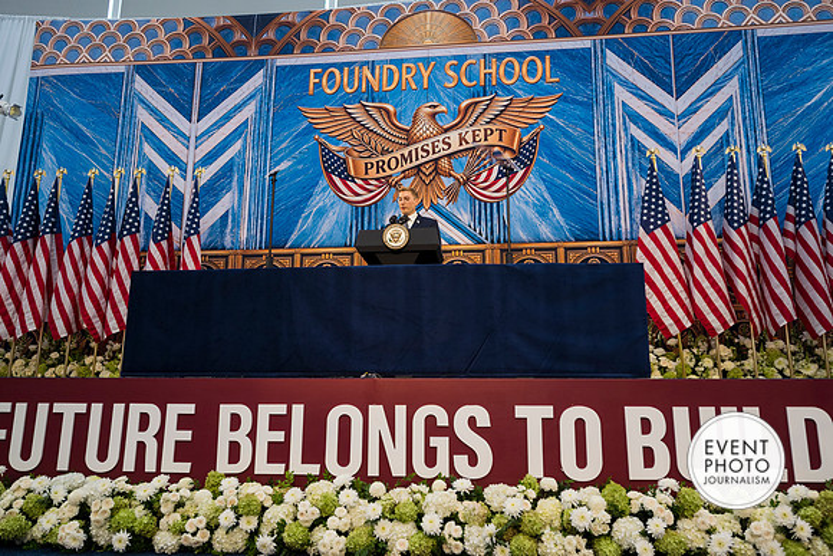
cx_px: 416
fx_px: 567
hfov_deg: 72.6
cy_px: 278
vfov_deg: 52.2
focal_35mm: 24
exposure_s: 1/200
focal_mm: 24.5
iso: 320
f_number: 4
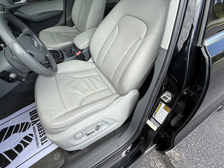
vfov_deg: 63.8
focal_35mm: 20
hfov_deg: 81.5
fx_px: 129
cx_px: 102
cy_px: 52
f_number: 2.2
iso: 50
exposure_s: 1/465
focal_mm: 2.22
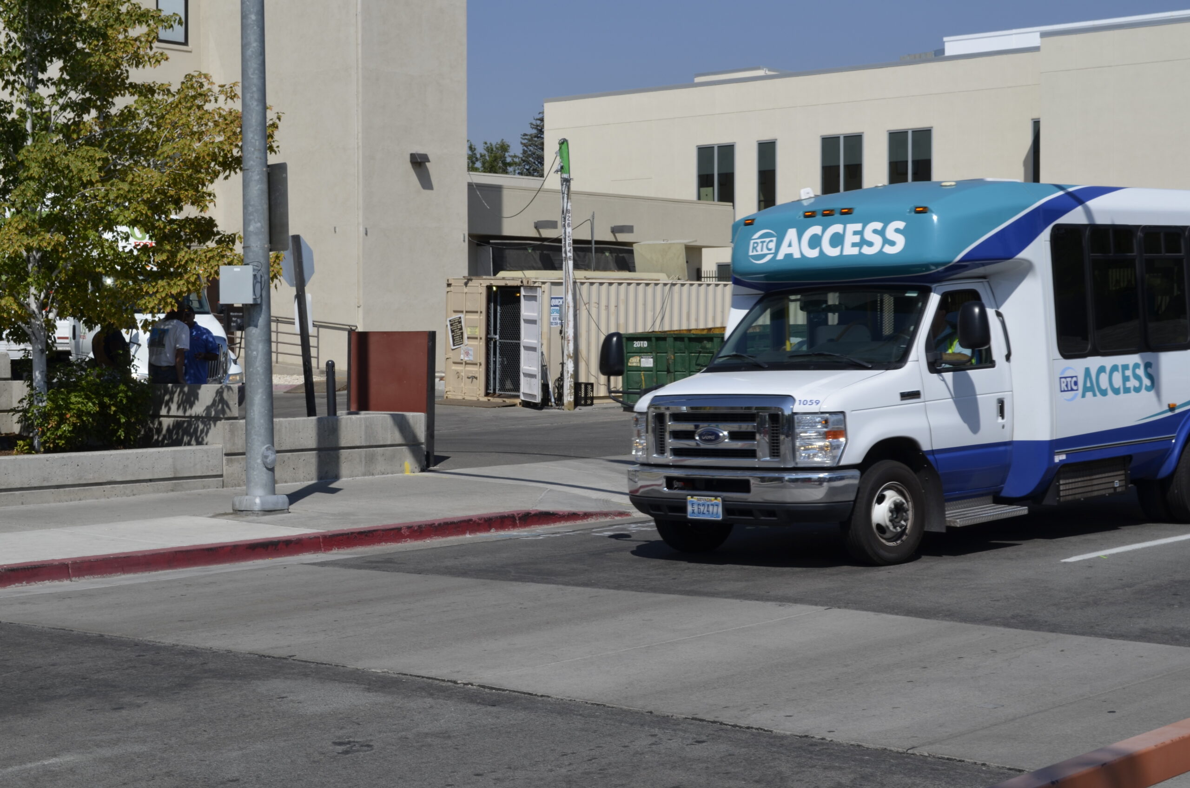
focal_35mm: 60
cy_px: 394
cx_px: 595
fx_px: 1979
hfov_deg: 33.5
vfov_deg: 22.5
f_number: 13
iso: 100
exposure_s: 1/200
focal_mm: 40
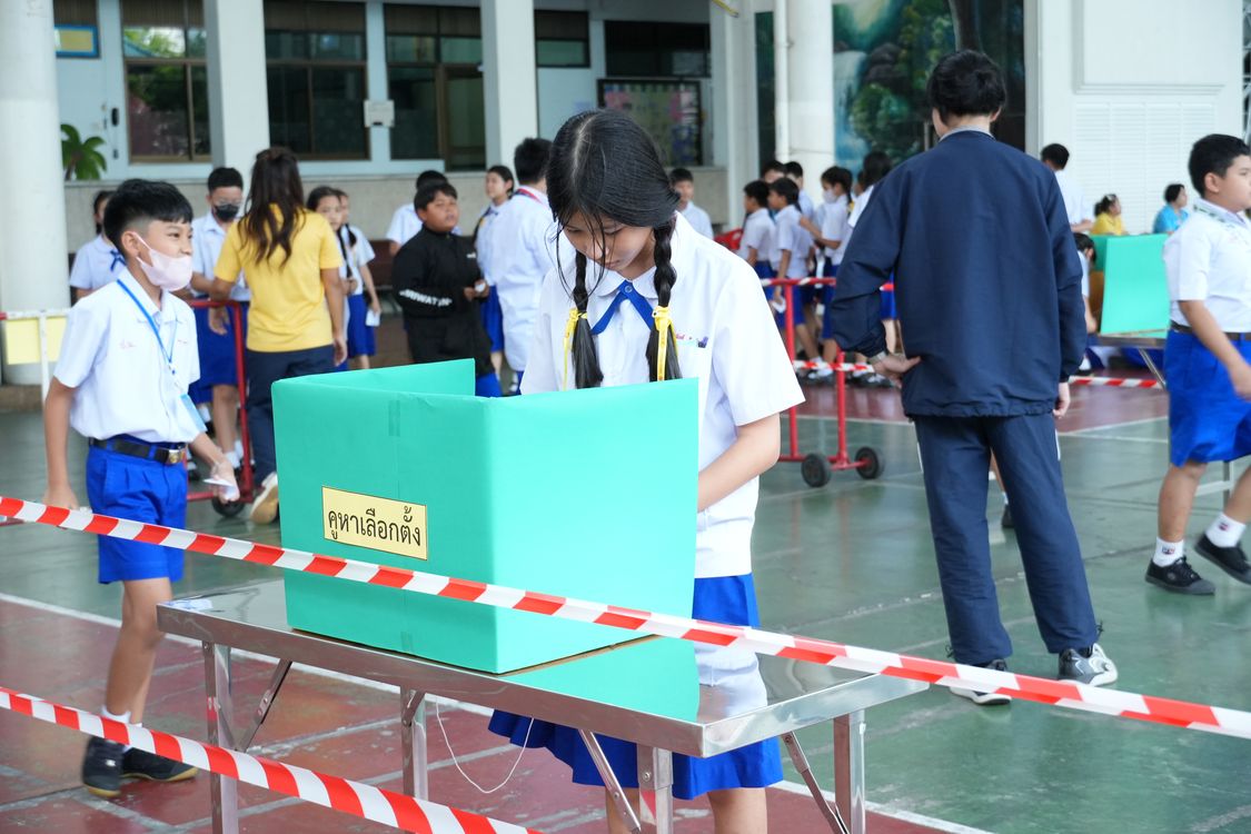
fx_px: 2241
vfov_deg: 21.1
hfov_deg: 31.2
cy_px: 417
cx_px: 626
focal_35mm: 64
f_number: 5
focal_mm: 43
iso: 1250
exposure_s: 1/200
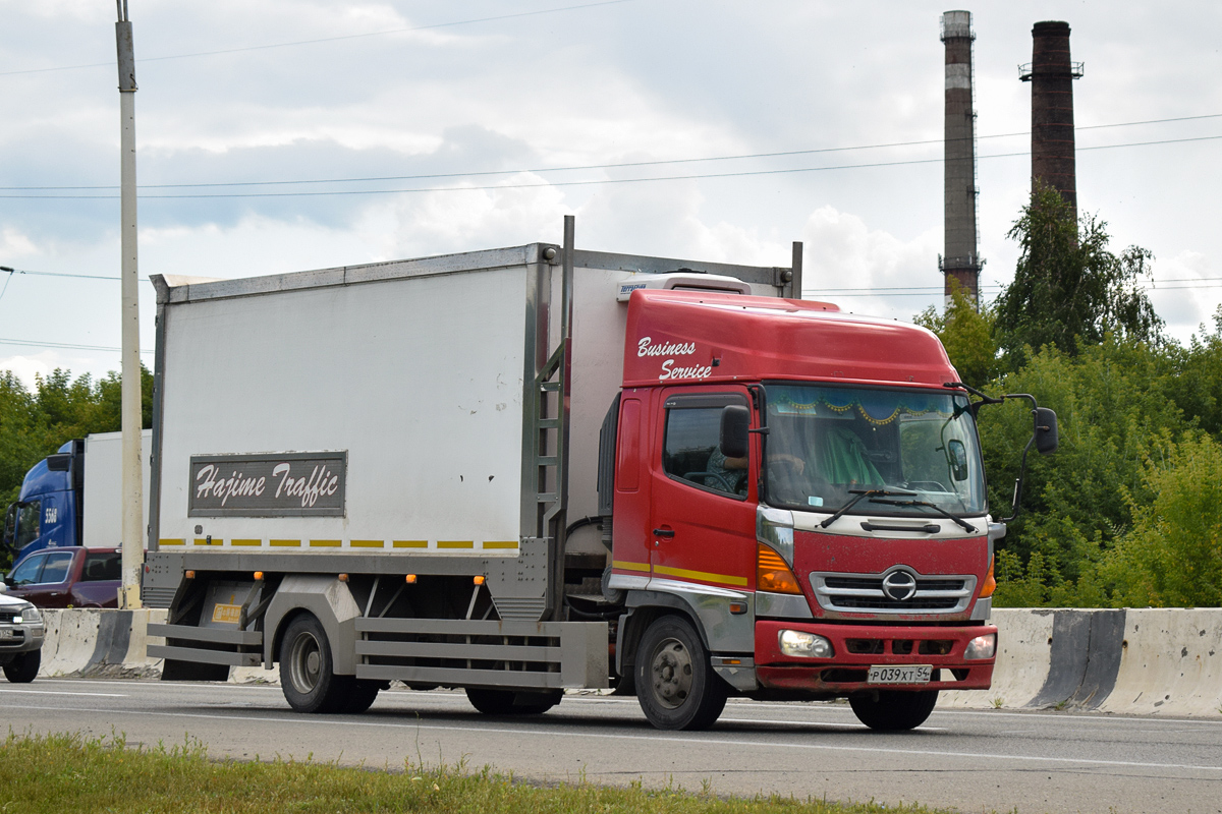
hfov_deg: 24.6
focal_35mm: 82
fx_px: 2800
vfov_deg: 16.6
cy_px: 407
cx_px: 611
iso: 400
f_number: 6.3
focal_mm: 55
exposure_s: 1/1000
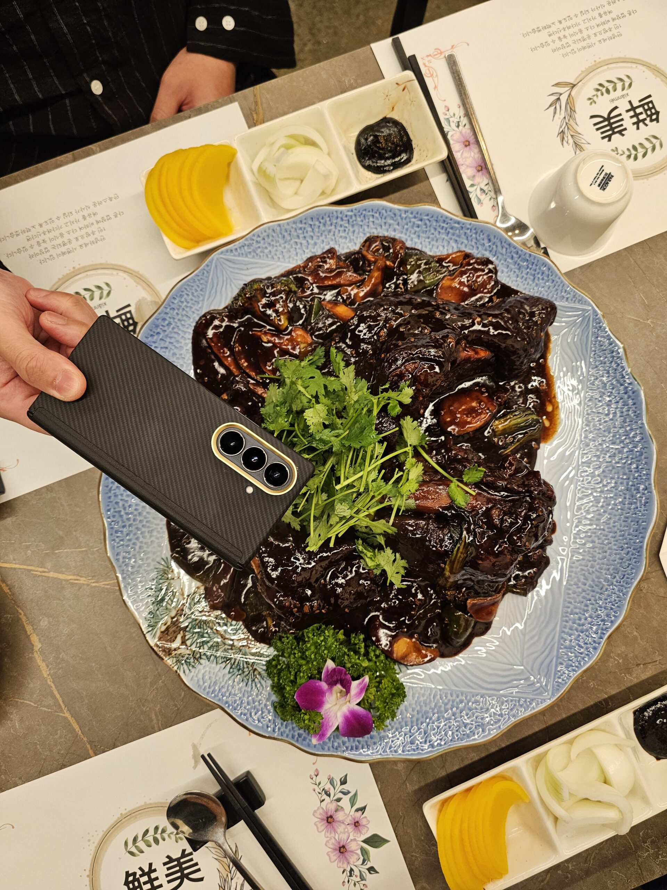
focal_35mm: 23
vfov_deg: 73.9
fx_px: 591
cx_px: 334
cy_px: 445
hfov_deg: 58.9
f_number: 1.7
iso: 250
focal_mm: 6.3
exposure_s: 1/120
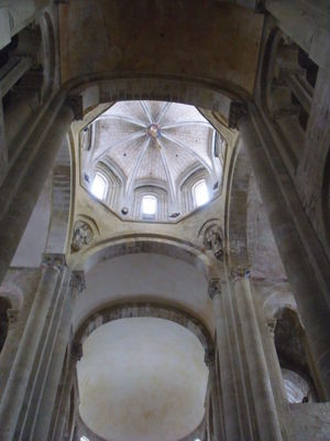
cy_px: 220
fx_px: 496
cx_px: 165
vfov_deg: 47.9
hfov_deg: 36.8
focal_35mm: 39
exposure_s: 1/10
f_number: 3.1
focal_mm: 6.51
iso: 400
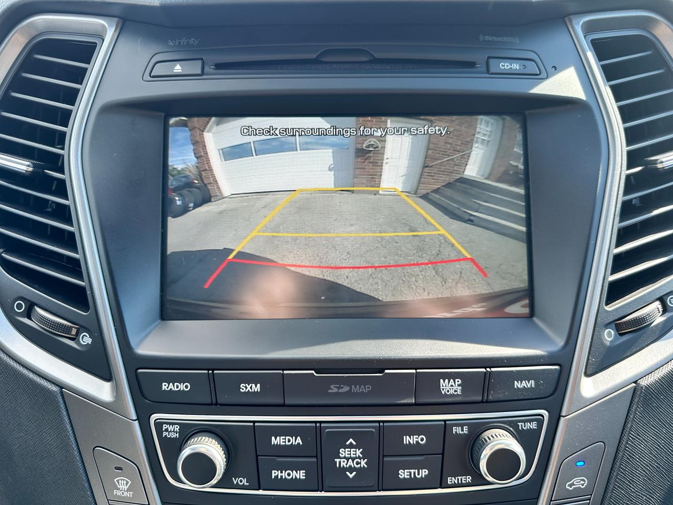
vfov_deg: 56.8
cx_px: 336
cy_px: 252
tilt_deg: -26.9
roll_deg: -0.3
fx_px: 467
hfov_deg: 71.6
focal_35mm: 24
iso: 64
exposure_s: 1/121
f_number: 1.78
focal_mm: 6.86
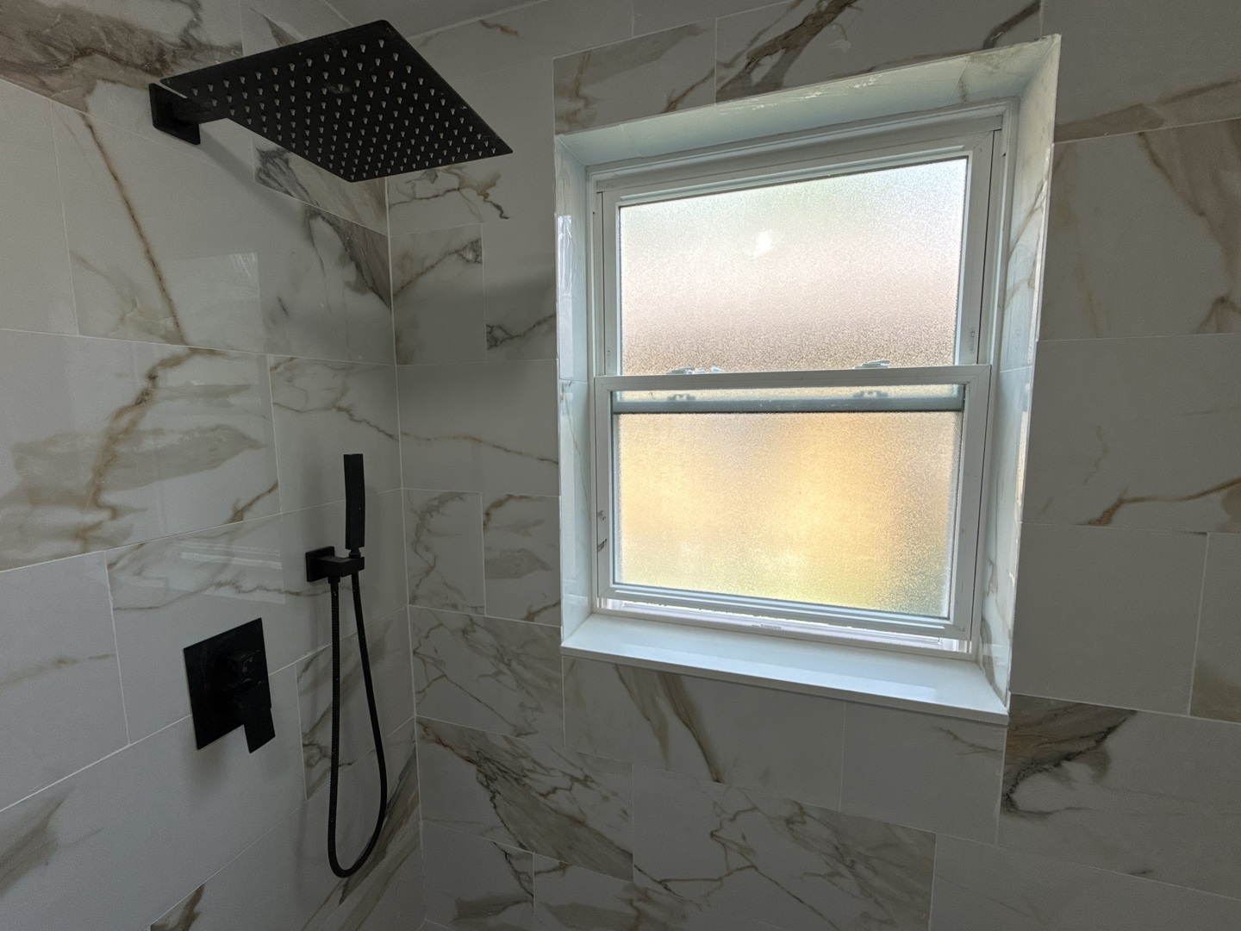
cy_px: 466
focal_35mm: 14
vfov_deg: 85.7
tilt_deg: -6.0
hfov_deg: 102.1
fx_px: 502
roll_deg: +2.6
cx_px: 620
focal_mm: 2.22
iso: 50
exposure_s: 1/275
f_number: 2.2
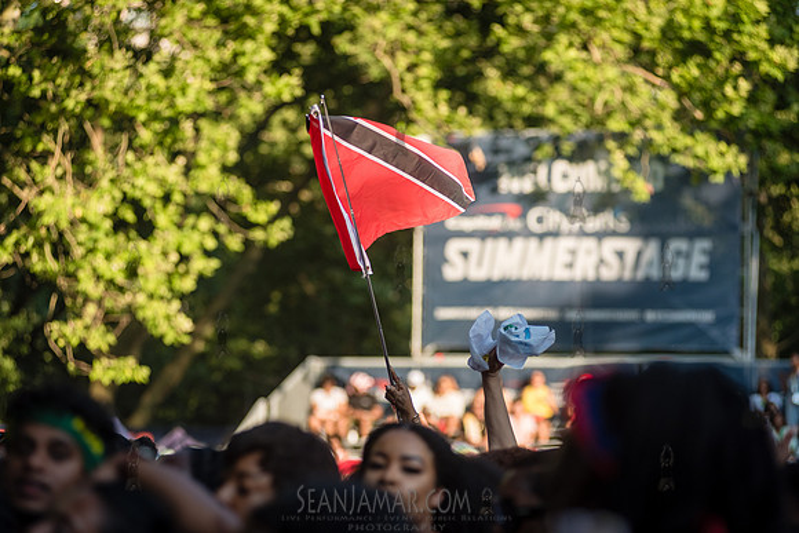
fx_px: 2997
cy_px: 266
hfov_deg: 15.2
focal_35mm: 135
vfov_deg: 10.2
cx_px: 400
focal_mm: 135
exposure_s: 1/1600
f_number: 3.2
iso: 400
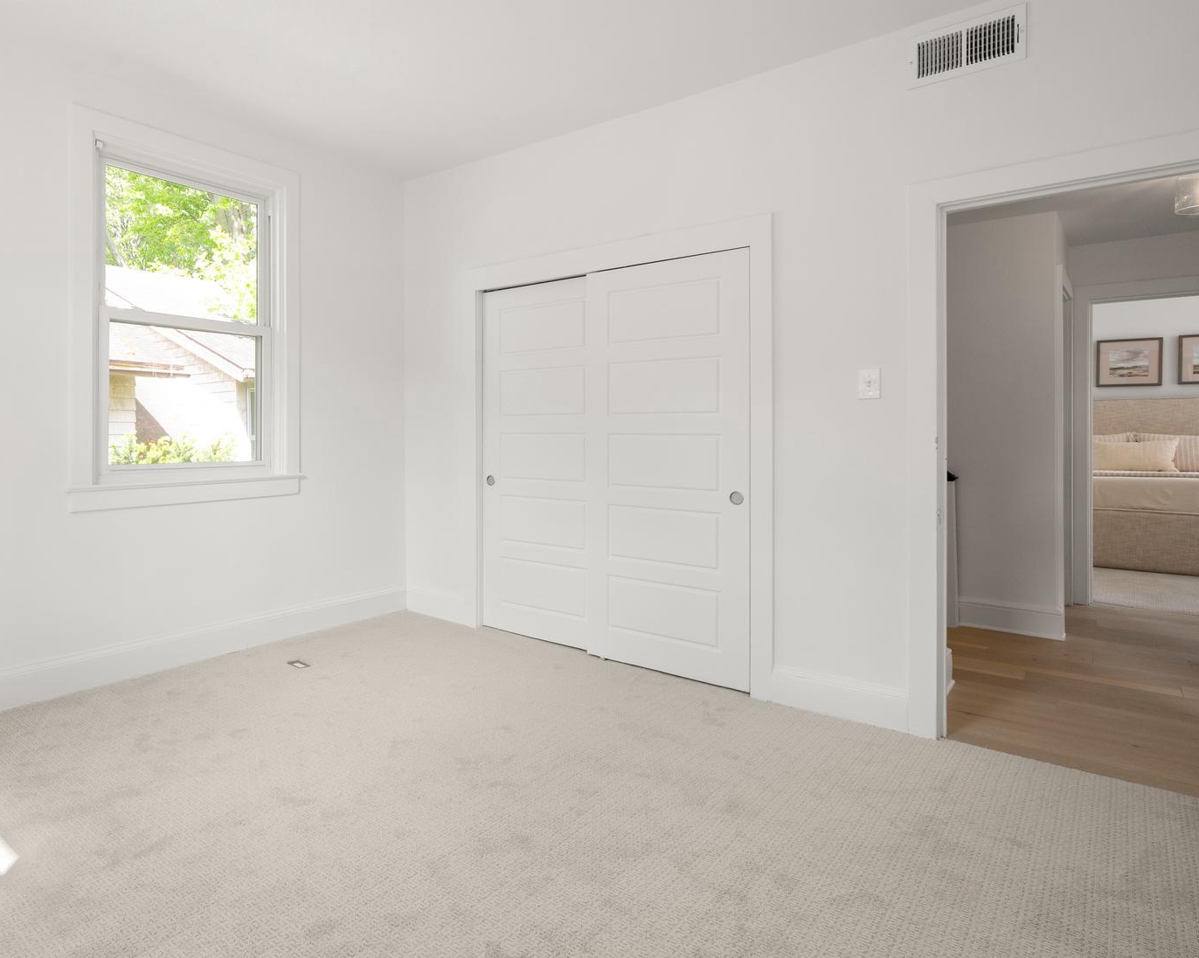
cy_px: 428
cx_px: 388
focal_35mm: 21
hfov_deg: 74.9
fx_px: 745
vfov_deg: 65.3
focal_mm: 15
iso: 400
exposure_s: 1/40
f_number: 8
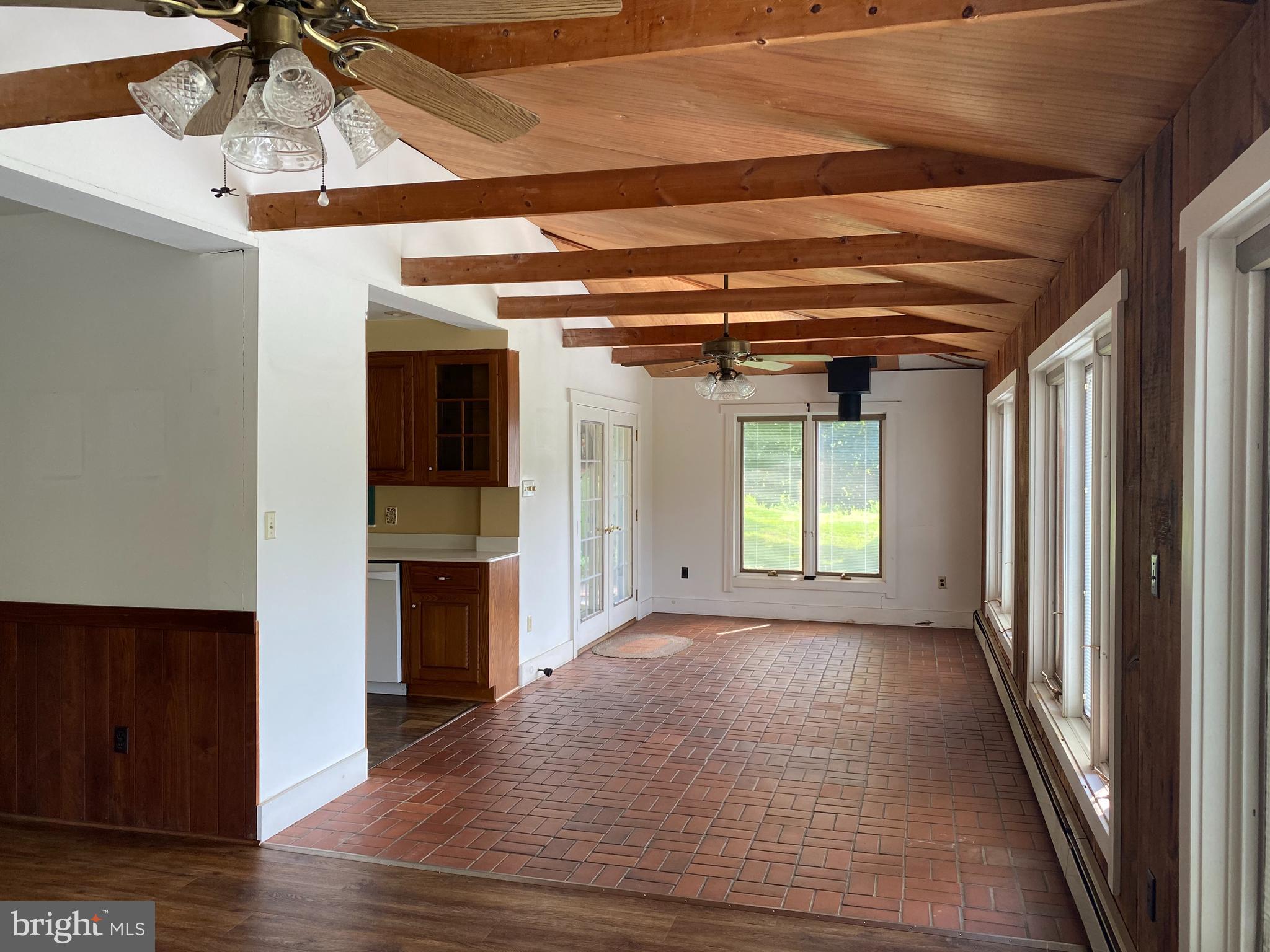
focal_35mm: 26
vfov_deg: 53.1
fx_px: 954
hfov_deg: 67.3
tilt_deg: +0.2
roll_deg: +0.2
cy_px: 476
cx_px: 635
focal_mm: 4.25
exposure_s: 1/121
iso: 125
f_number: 1.8
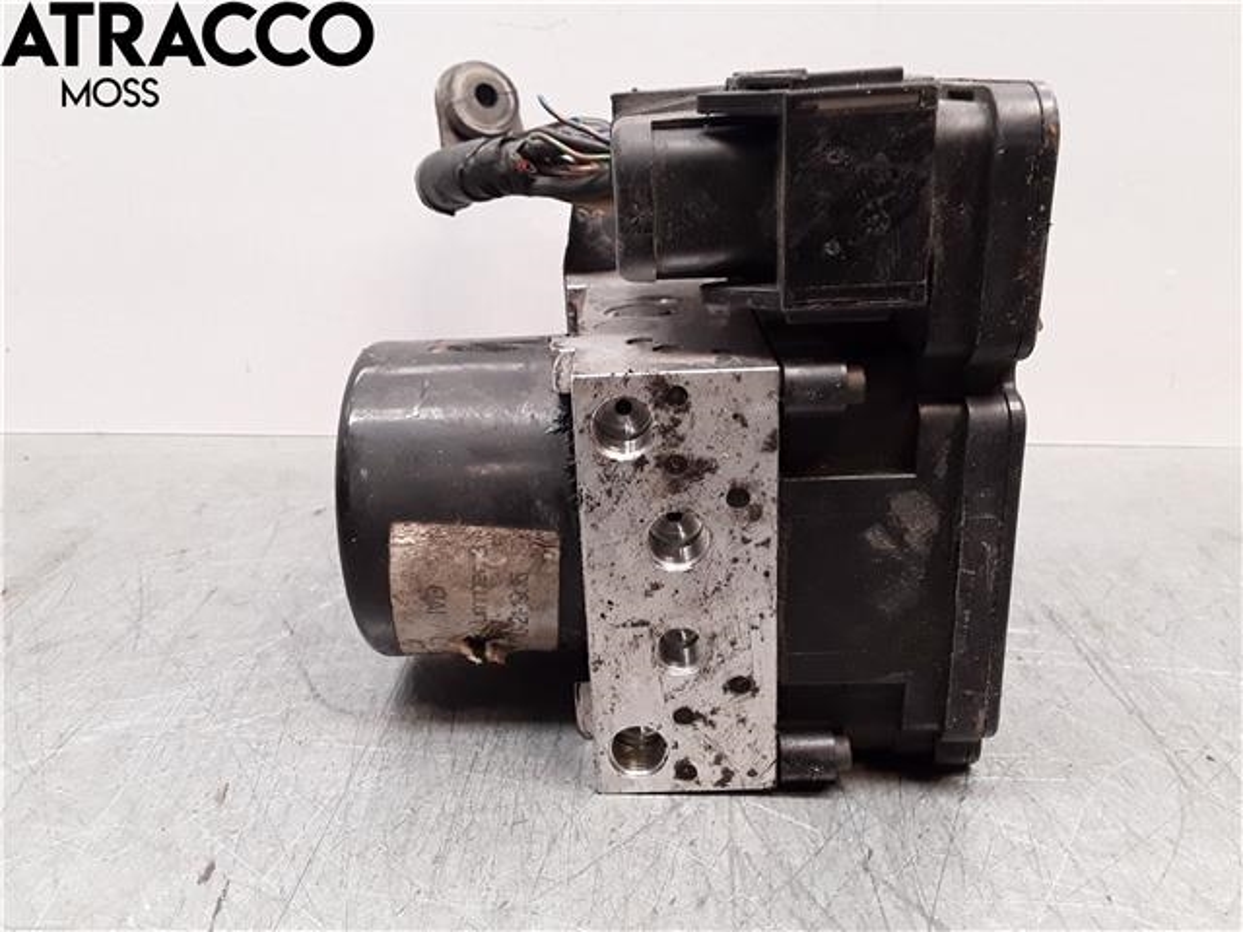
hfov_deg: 63.4
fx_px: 1005
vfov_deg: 49.7
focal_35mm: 28
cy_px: 466
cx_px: 622
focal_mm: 2.91
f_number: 1.9
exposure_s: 1/50
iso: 80
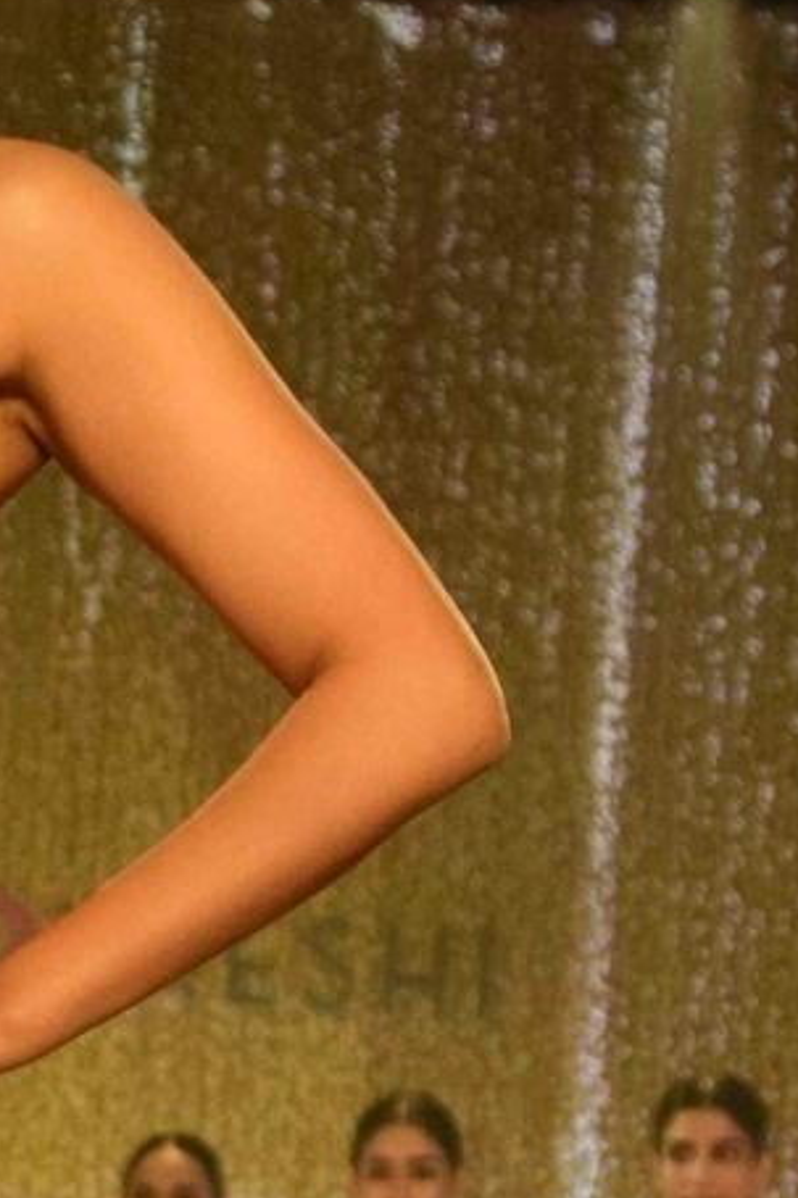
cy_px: 1264
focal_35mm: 289
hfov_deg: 4.7
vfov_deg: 7.1
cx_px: -795
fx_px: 9621
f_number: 5.6
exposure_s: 1/250
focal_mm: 45
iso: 1600
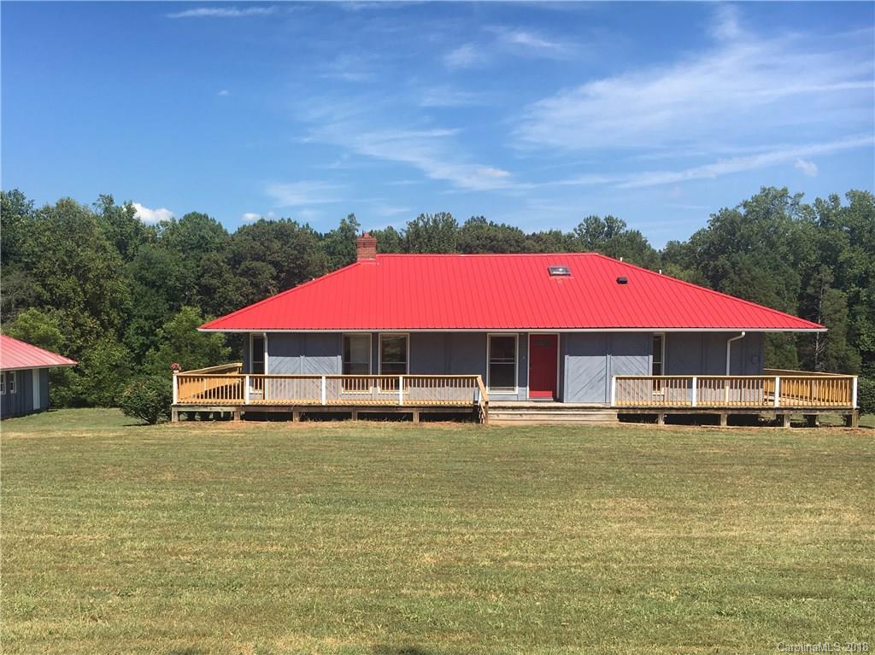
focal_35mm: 29
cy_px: 328
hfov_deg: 61.7
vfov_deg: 48.2
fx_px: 733
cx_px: 438
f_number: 2.2
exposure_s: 1/1603
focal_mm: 4.15
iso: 25
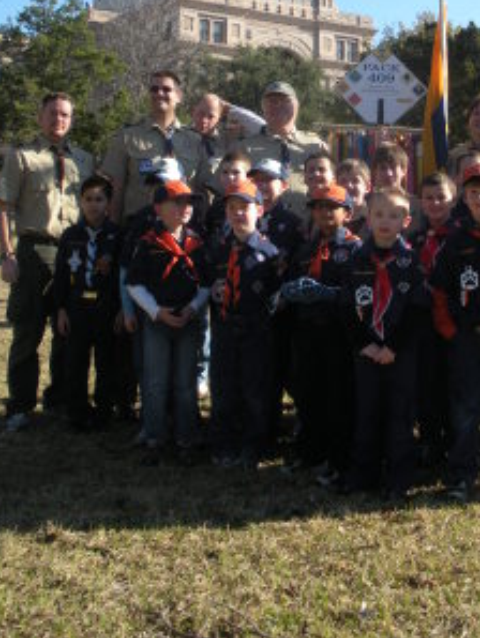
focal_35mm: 55
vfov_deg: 34.3
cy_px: 167
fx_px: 1015
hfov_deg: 26.3
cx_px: 351
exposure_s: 1/381
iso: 64
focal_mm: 6.3
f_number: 3.5
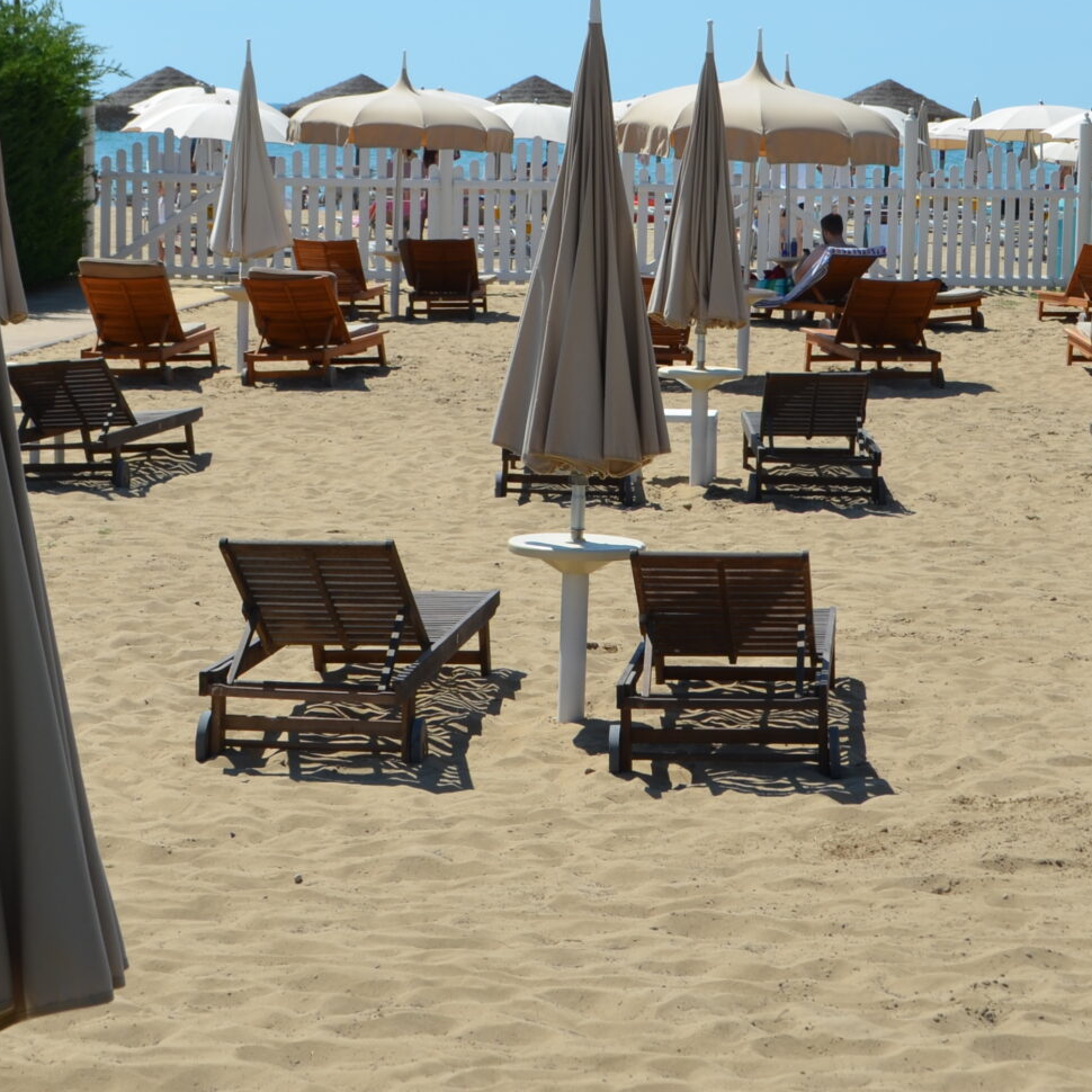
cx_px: 614
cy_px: 254
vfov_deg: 18.4
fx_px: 3355
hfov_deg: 18.5
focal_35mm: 94
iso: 100
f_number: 9
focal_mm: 28
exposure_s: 1/320
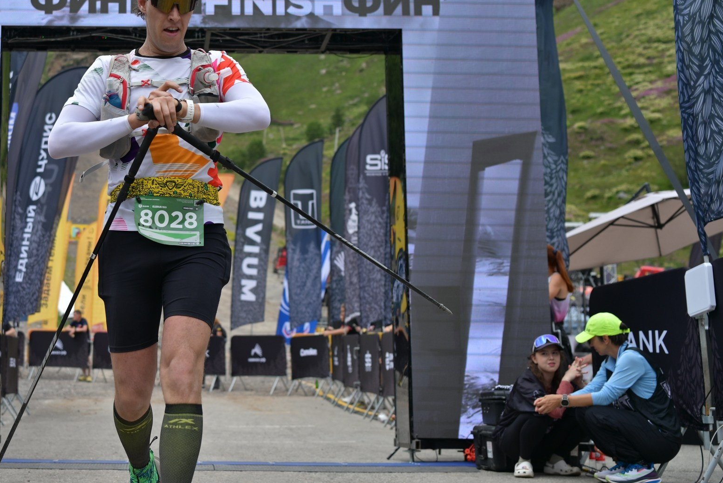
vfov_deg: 23.4
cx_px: 163
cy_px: 203
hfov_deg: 33.6
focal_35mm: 58
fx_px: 1165
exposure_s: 1/2000
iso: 125
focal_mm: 35
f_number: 2.8
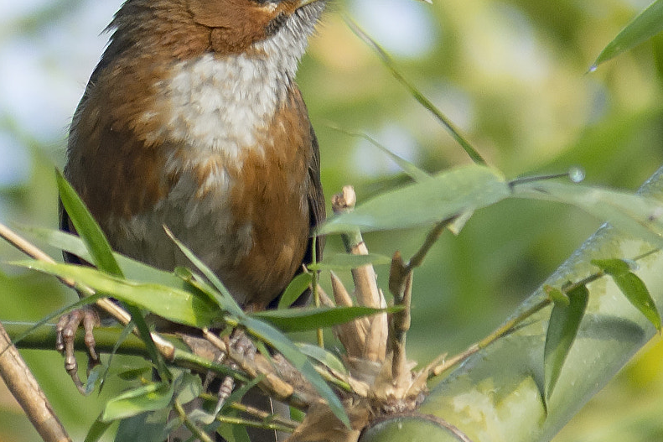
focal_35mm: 607
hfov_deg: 3.4
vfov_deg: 2.3
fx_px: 11176
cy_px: 265
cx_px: 225
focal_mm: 200
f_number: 3.2
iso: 400
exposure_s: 1/1000
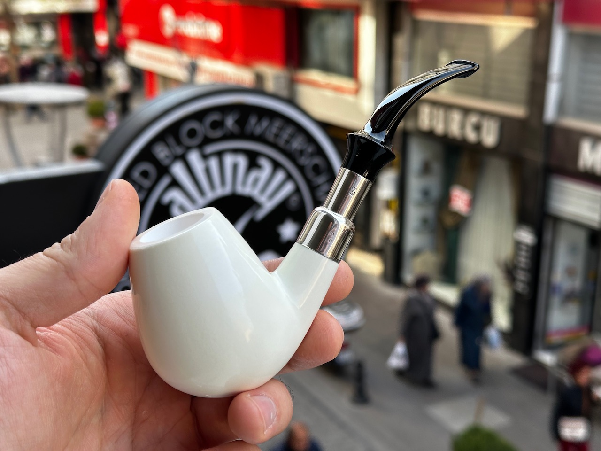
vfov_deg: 30.3
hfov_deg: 39.7
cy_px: 226
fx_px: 833
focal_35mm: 48
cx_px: 300
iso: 64
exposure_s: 1/417
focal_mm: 6.86
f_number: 1.78
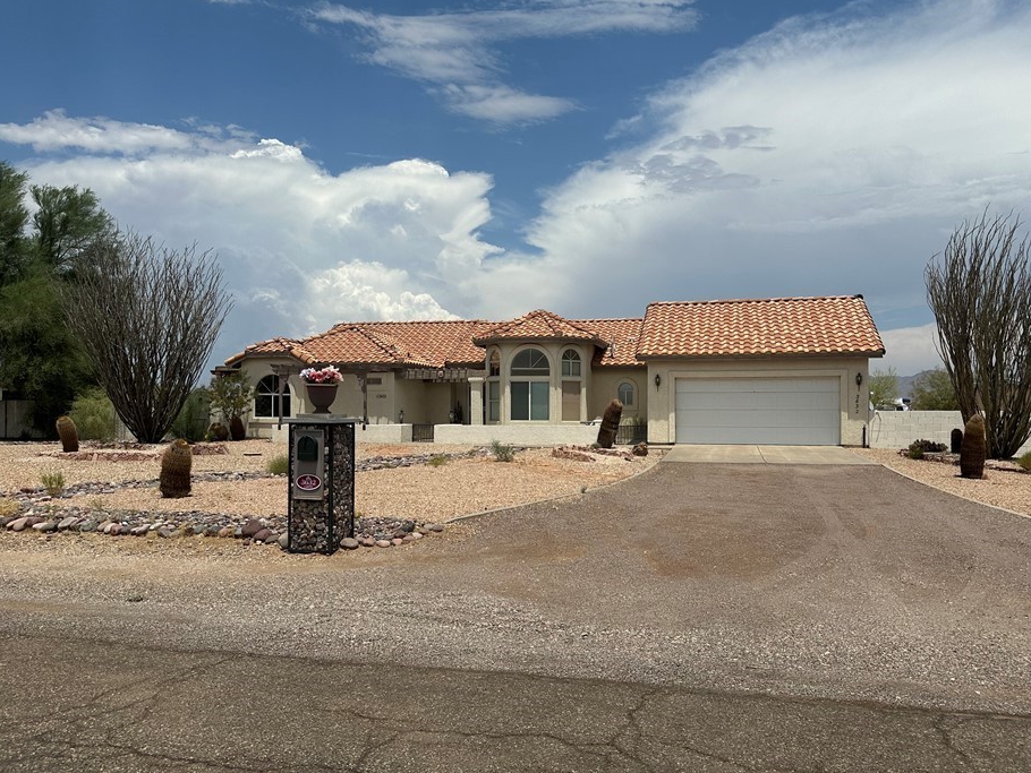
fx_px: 804
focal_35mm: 27
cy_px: 412
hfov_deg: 65.2
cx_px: 549
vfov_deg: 51.3
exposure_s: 1/13699
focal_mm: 6.86
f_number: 1.78
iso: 80
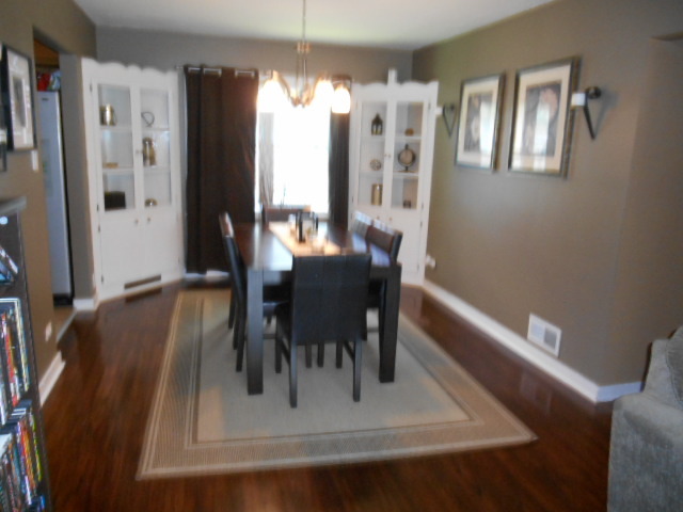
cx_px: 342
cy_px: 256
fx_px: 513
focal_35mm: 26
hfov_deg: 67.3
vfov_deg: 53.1
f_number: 3.4
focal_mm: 4.7
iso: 400
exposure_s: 1/25
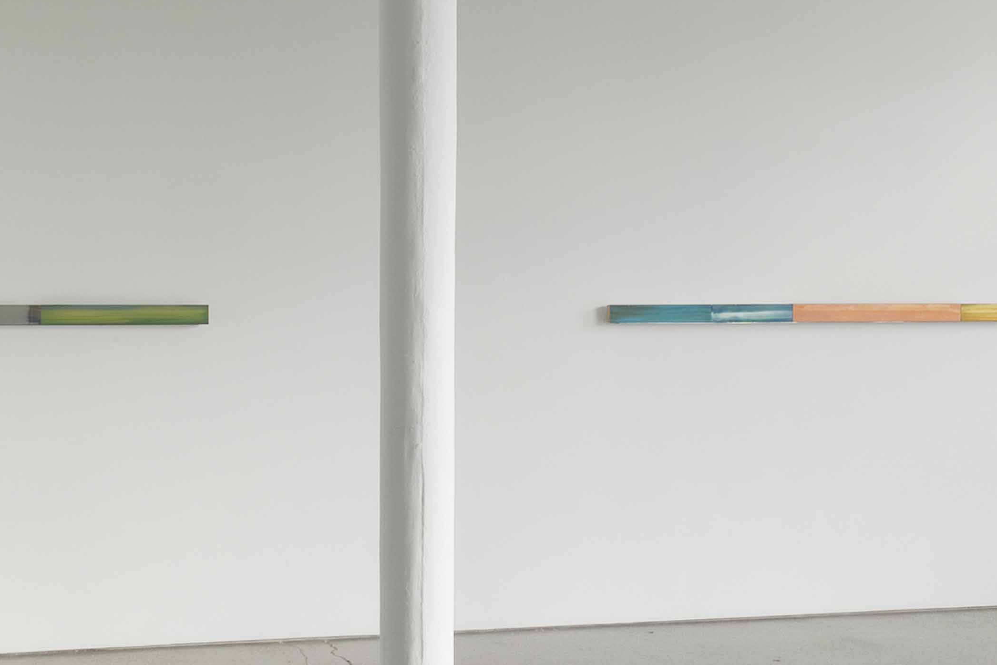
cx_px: 567
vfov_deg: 22.3
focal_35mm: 61
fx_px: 1689
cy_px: 366
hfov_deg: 32.8
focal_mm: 20
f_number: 11
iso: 100
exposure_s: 1/2
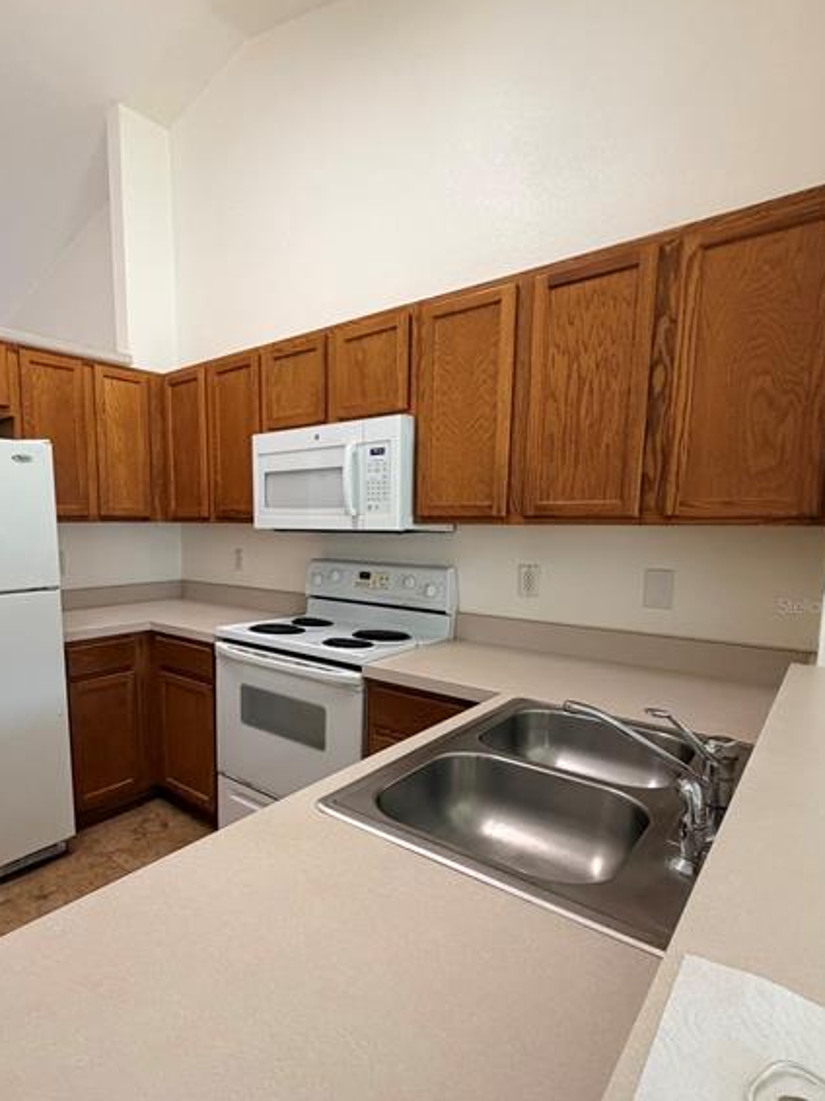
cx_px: 305
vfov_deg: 84.4
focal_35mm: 19
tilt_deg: -7.7
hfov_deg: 67.5
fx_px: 604
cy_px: 605
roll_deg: -0.6
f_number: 2.2
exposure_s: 1/120
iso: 200
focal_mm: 2.22
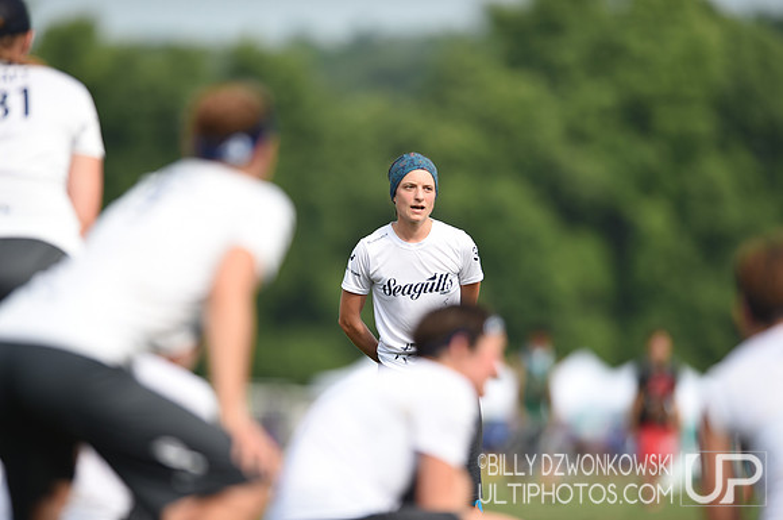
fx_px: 8688
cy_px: 260
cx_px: 392
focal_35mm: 400
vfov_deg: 3.4
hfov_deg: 5.2
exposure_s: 1/1000
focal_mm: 400
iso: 100
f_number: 2.8
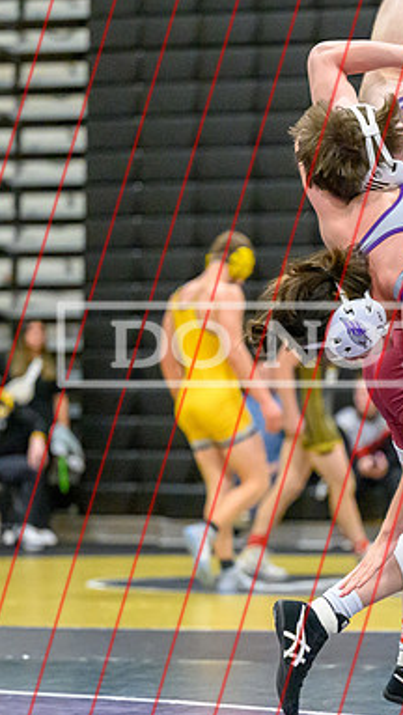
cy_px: 404
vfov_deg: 11.1
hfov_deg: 6.2
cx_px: 440
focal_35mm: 194
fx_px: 3678
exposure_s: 1/800
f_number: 2.8
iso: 14400
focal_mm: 100
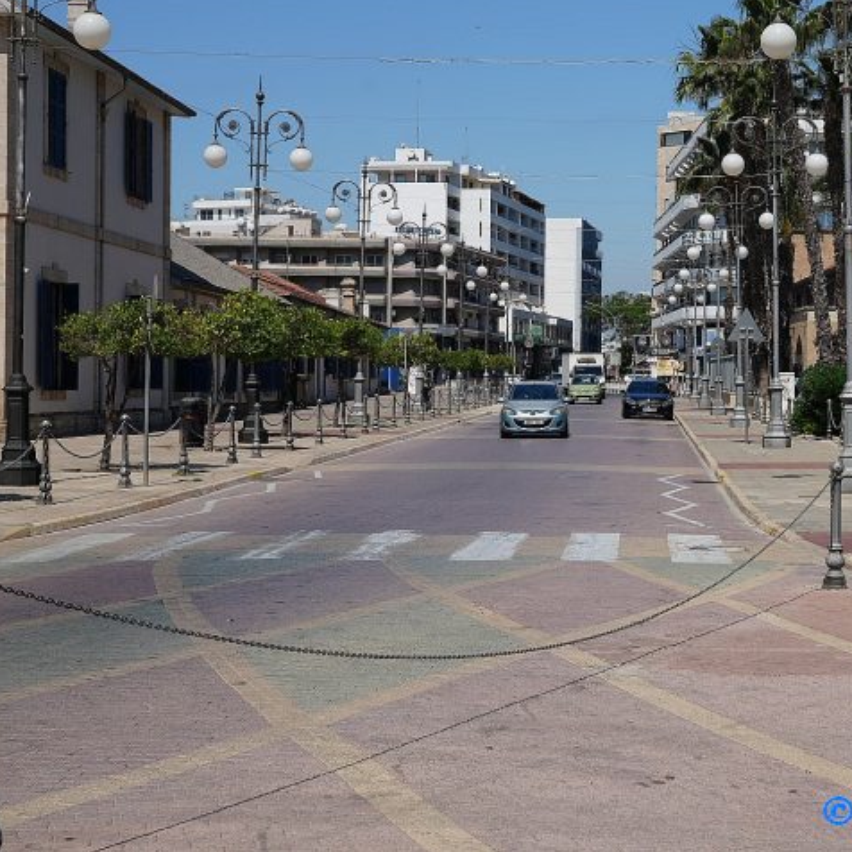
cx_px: 669
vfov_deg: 28.6
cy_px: 377
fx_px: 1671
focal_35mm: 60
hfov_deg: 28.1
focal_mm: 42
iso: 100
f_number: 10
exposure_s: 1/160
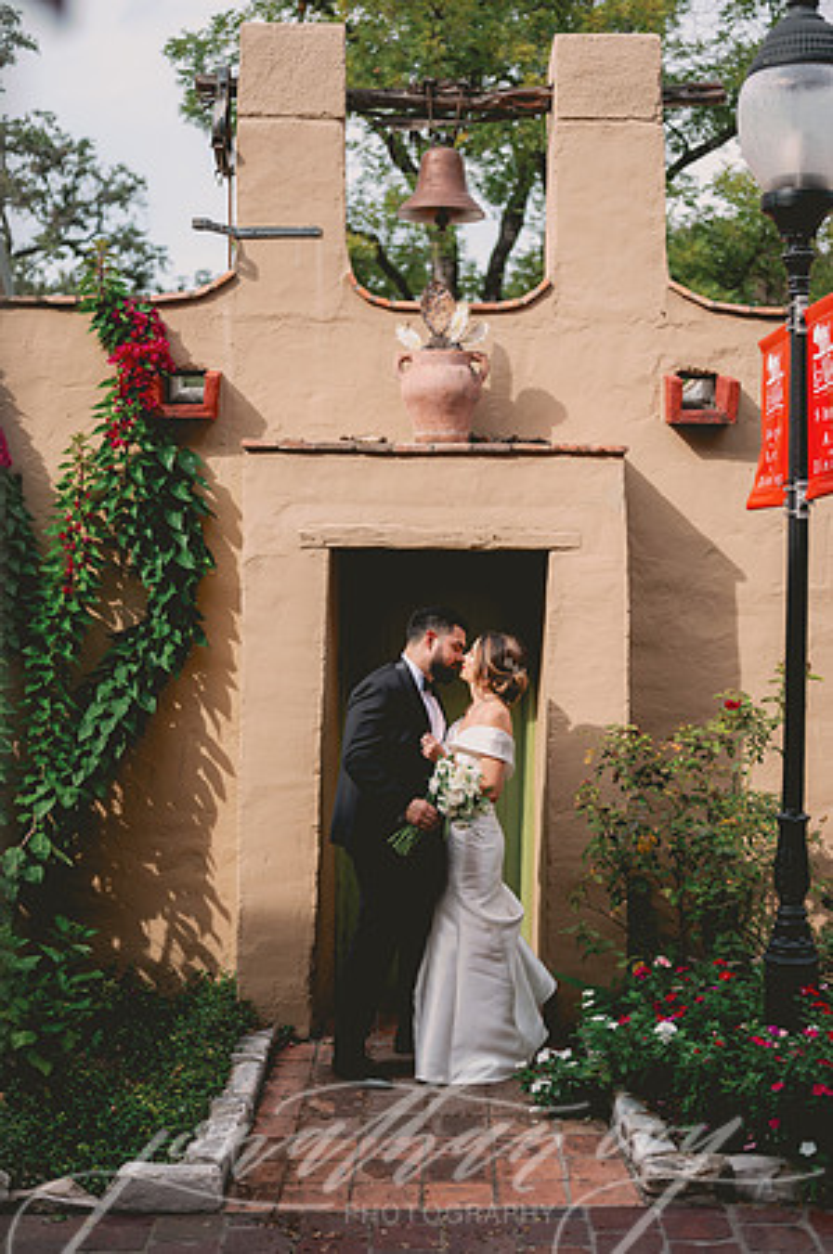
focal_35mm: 50
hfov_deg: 26.9
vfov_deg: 39.6
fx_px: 1739
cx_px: 416
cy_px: 627
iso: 64
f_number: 2
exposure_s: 1/2000
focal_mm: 50
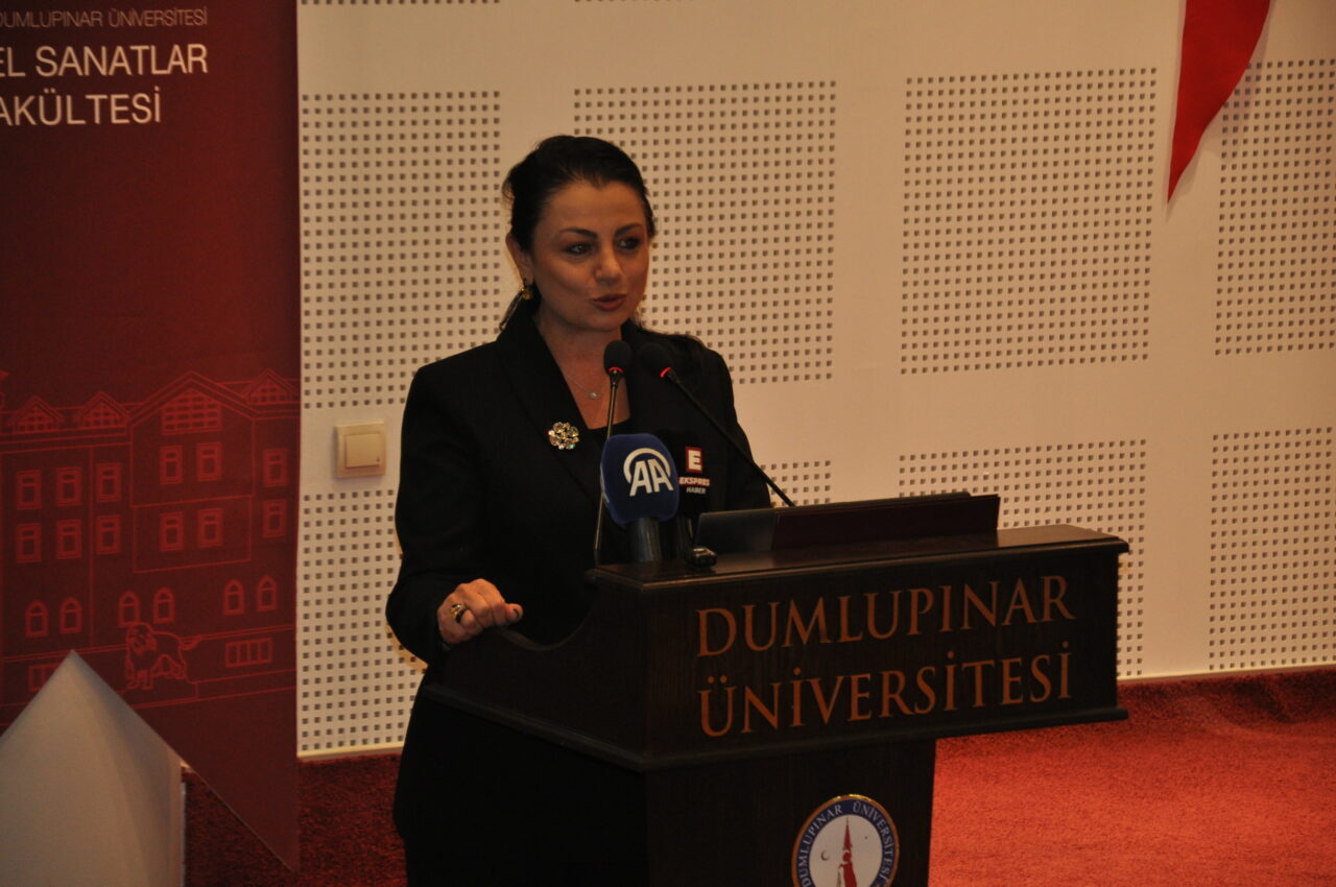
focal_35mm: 158
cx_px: 668
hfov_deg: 13.1
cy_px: 444
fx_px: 5838
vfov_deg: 8.7
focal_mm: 105
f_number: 5.6
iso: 800
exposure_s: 1/60
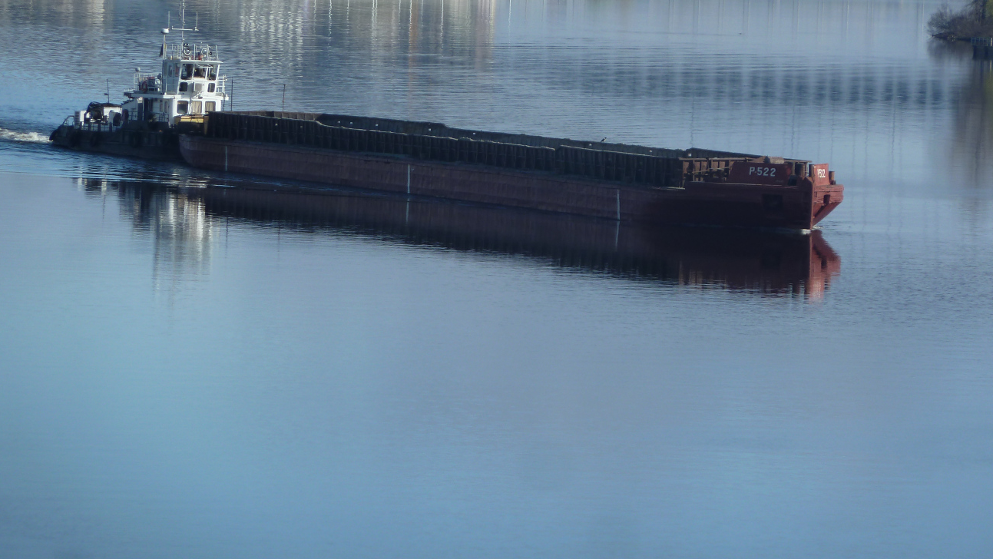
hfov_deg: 8.1
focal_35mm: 265
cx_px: 497
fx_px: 6979
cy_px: 221
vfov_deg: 4.6
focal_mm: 39.7
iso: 80
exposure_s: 1/400
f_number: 4.7
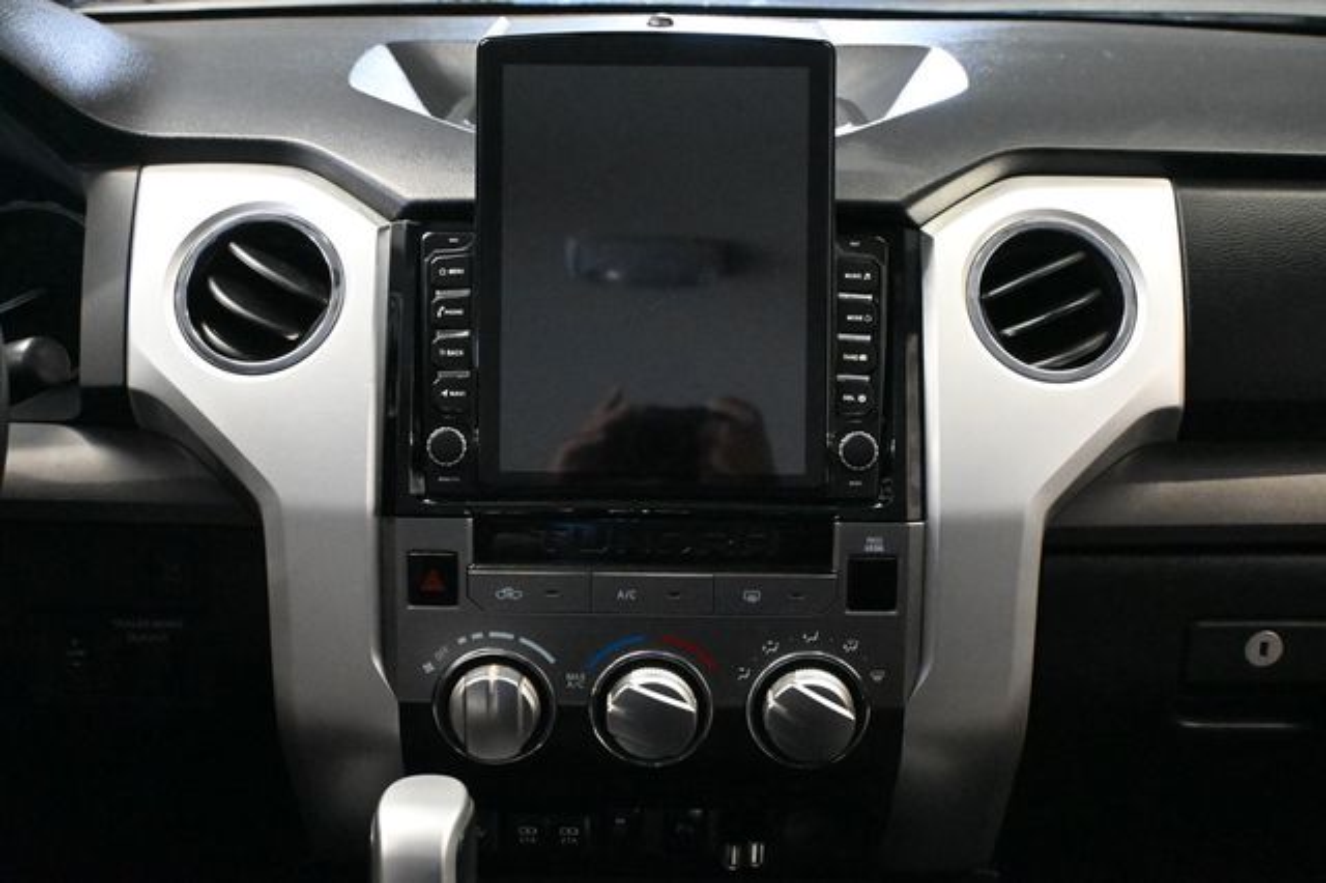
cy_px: 442
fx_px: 2043
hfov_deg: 36.0
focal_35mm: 56
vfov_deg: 24.4
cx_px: 663
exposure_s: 1/50
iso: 12800
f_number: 5.3
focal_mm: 37
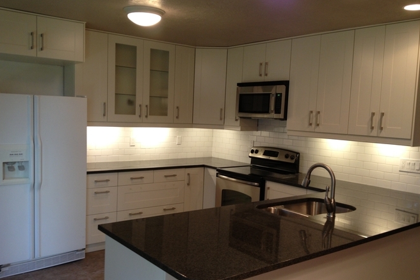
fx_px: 432
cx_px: 207
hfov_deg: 51.9
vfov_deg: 35.9
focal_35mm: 37
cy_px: 153
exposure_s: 1/20
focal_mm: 4.28
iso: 64
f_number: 2.4
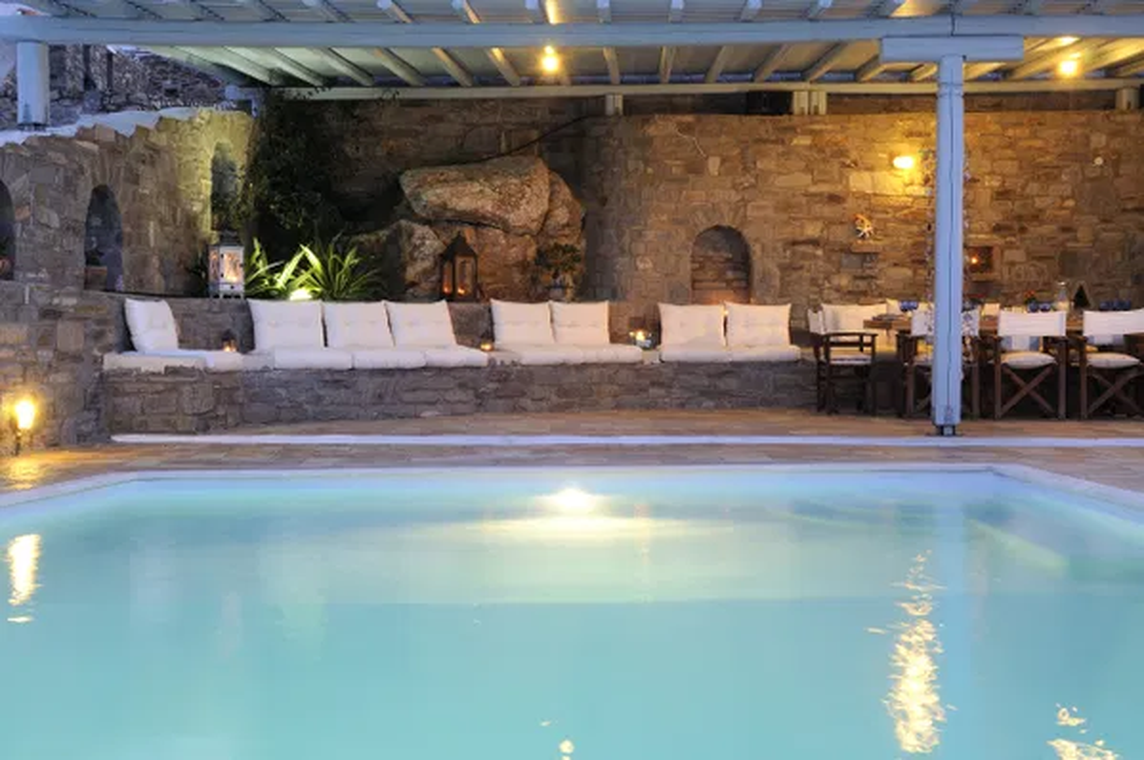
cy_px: 380
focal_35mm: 48
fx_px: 1524
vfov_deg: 28.0
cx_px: 572
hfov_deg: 41.2
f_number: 16
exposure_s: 4
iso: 200
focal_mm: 32
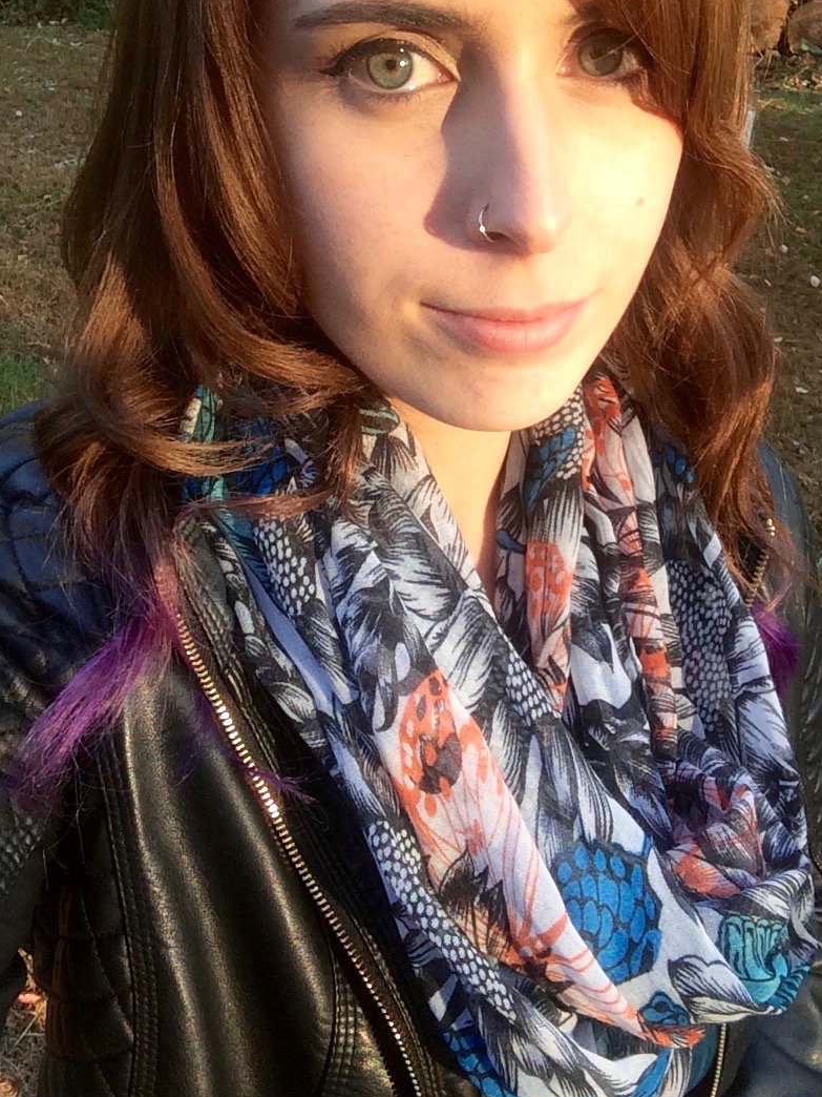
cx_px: 438
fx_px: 1203
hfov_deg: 37.7
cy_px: 481
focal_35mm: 38
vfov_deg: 48.9
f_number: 2.4
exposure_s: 1/181
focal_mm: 2.15
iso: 50
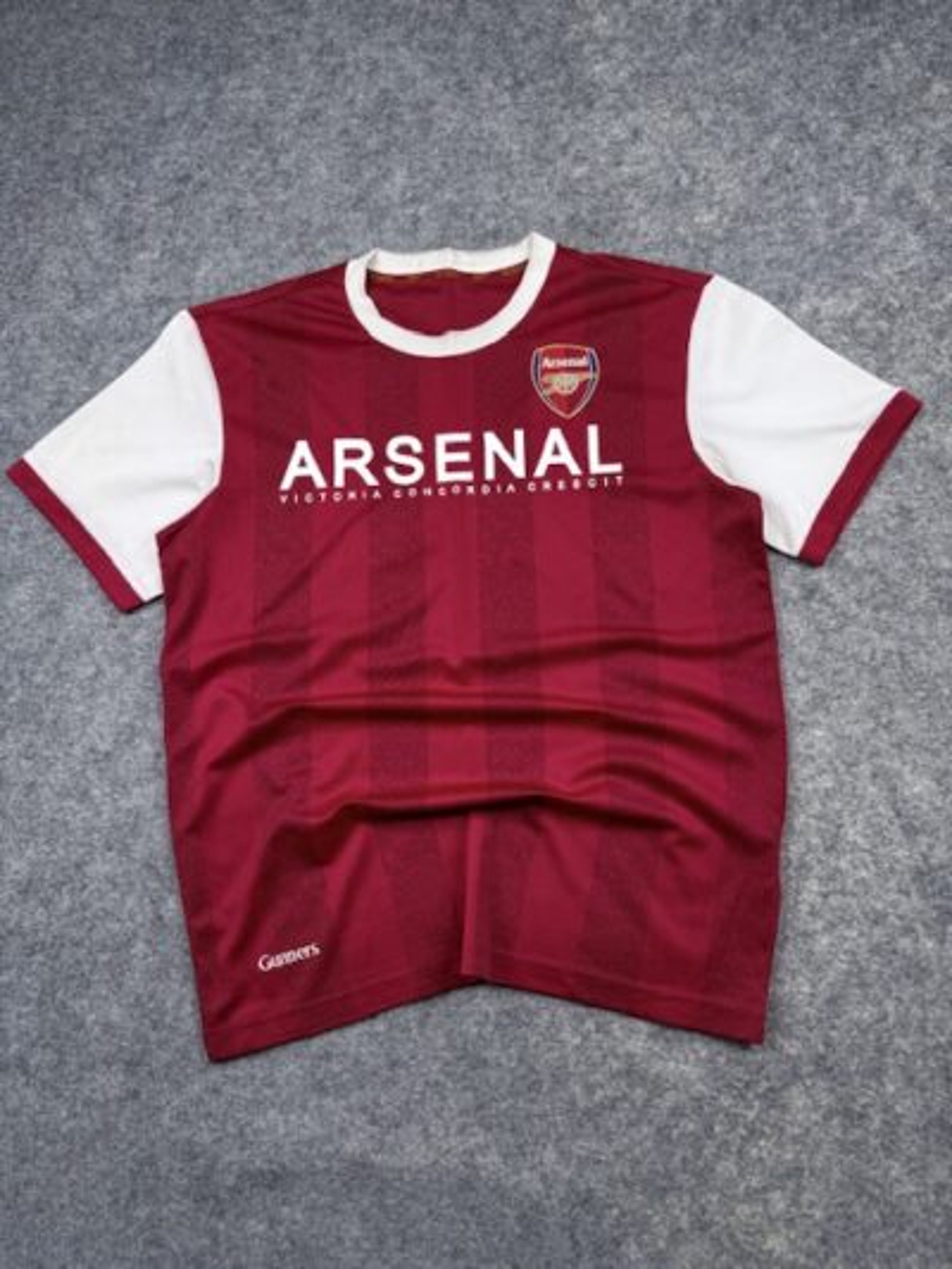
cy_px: 634
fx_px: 880
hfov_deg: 56.8
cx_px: 476
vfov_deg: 71.6
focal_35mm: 24
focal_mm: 6.76
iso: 50
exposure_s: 1/100
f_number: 1.78
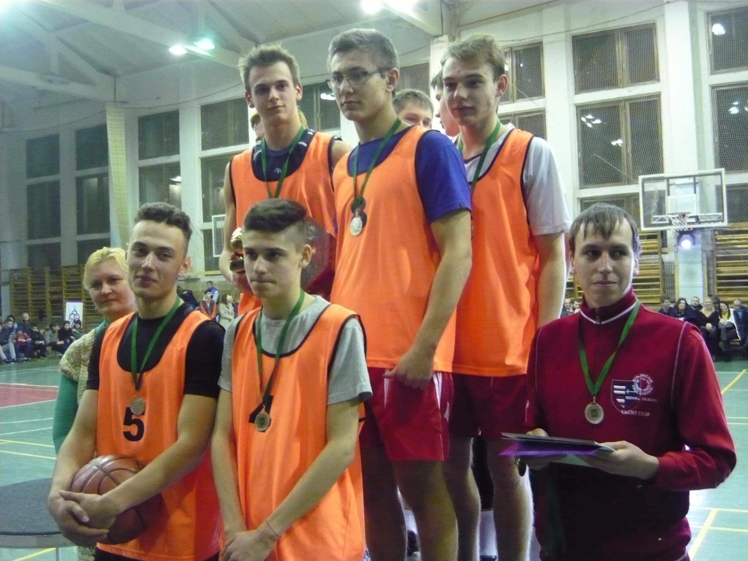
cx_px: 374
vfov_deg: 39.7
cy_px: 280
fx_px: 778
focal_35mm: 36
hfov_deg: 51.4
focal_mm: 6
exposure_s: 1/20
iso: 800
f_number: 2.9
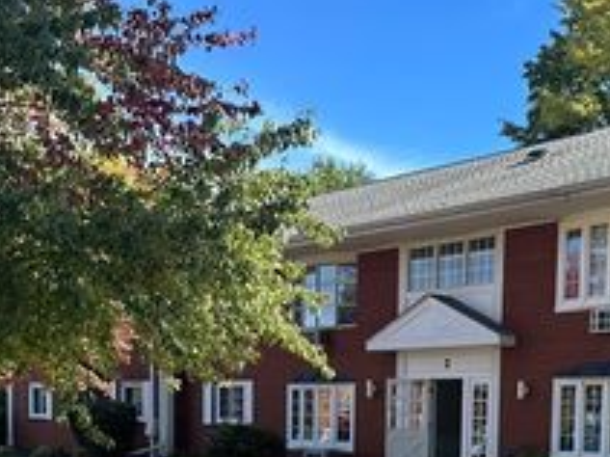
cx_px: 428
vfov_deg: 24.2
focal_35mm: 57
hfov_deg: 33.4
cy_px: 479
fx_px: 1004
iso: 80
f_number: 1.78
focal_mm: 6.86
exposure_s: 1/1131
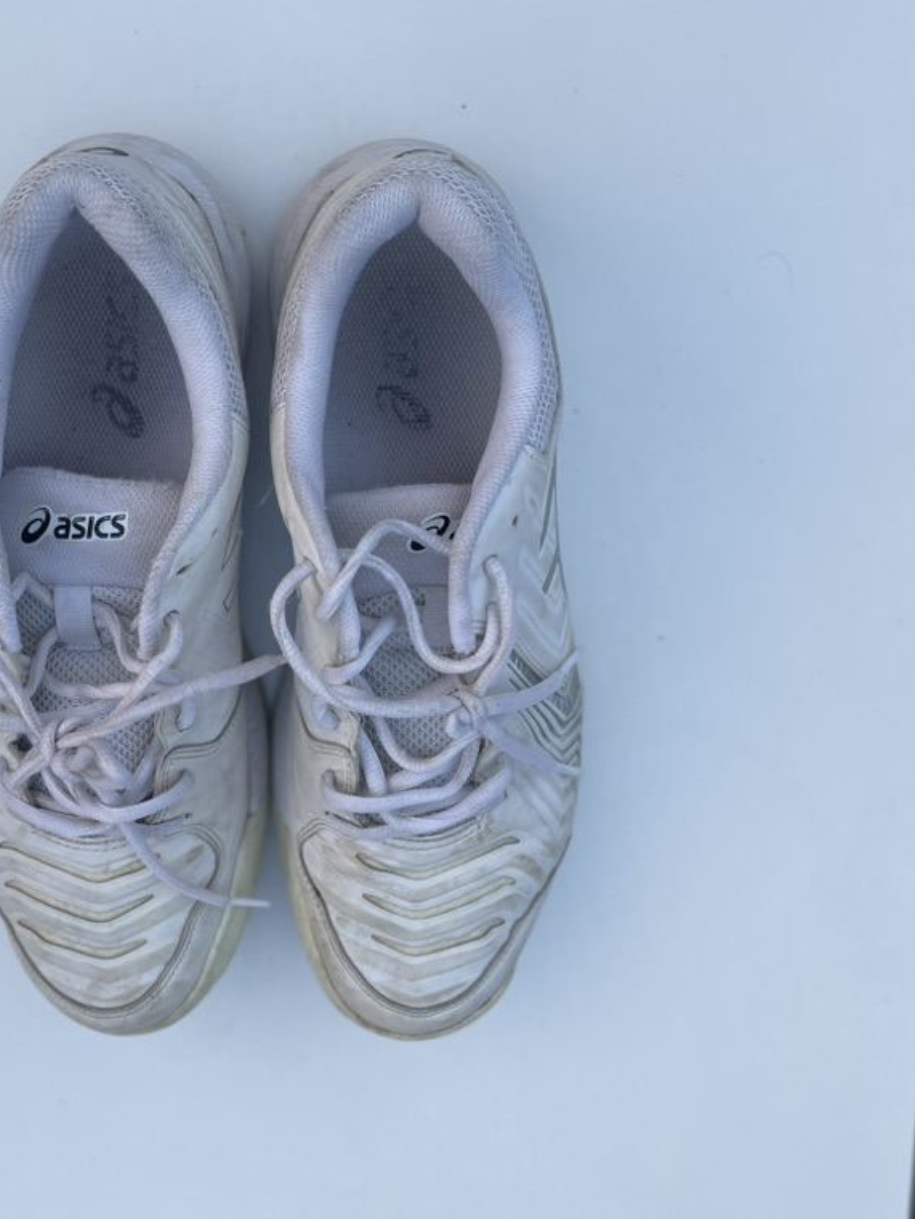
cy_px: 605
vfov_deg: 52.6
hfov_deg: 40.0
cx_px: 272
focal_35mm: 35
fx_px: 1233
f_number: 1.6
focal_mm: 4.2
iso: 50
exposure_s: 1/121
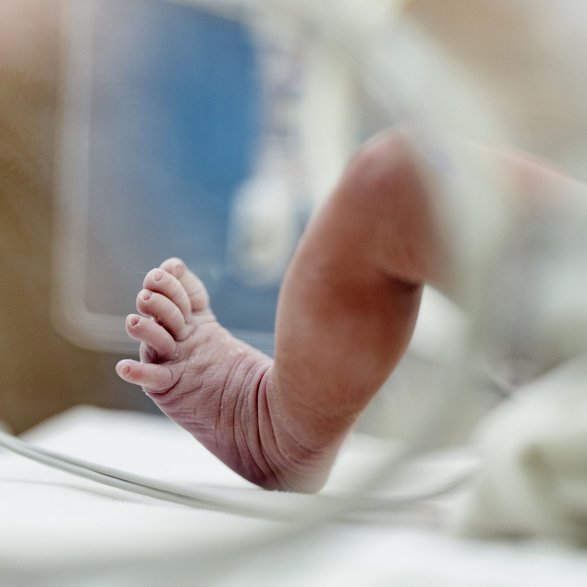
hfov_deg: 10.1
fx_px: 3319
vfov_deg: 10.1
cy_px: 293
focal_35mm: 173
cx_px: 191
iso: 640
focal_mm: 135
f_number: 1.8
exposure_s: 1/400
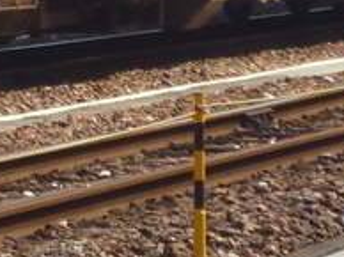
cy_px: -181
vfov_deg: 3.8
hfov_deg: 5.1
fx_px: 3871
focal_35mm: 390
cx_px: -69
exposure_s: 1/250
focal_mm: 11.2
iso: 100
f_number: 4.7
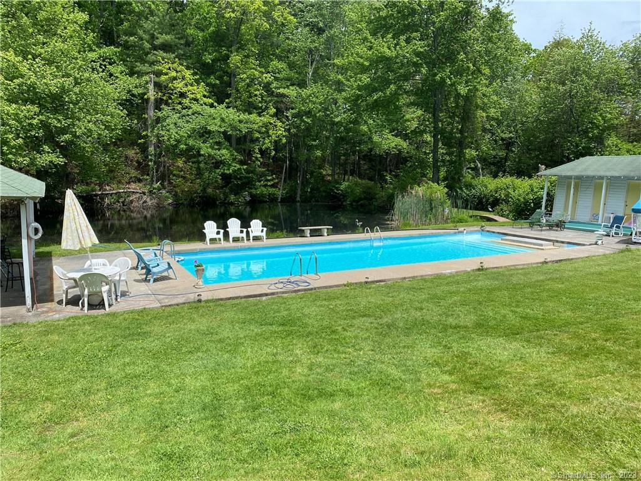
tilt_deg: -8.3
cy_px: 240
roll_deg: -1.2
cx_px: 320
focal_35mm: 26
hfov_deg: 67.3
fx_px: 481
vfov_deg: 53.1
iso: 32
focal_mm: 4.25
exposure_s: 1/1898
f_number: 1.8
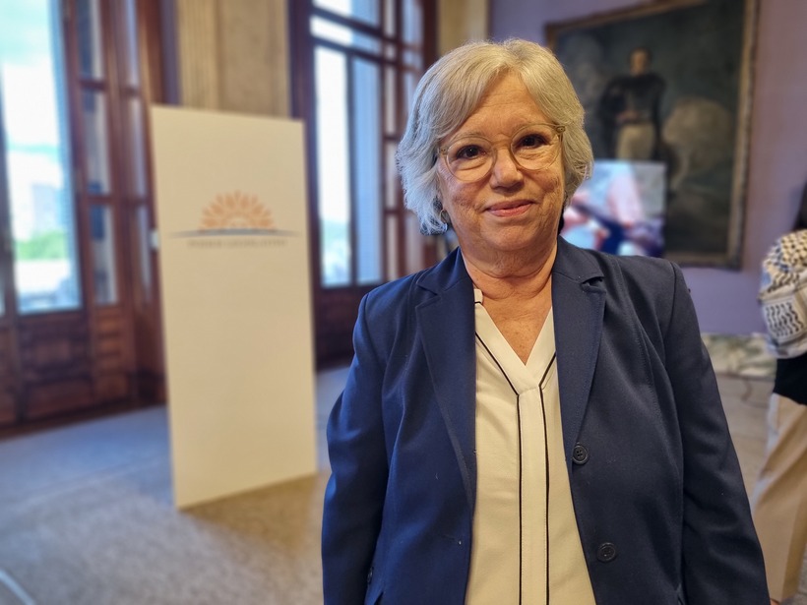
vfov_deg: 53.1
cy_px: 302
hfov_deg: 67.3
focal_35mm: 26
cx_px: 404
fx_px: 606
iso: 200
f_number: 1.8
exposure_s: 1/50
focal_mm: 5.4
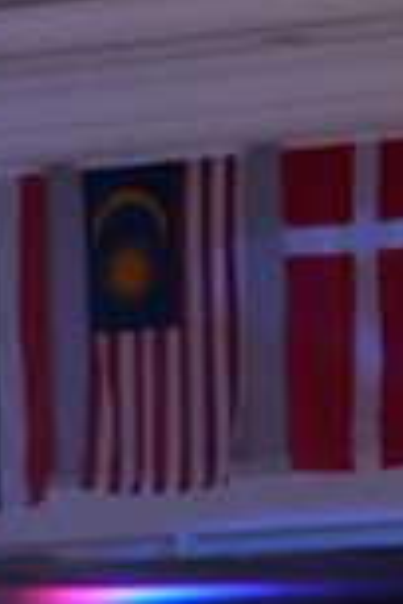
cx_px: 14
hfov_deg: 3.4
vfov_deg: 5.1
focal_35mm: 399
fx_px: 6699
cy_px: 1109
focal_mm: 105
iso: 4000
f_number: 4.5
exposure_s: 1/250
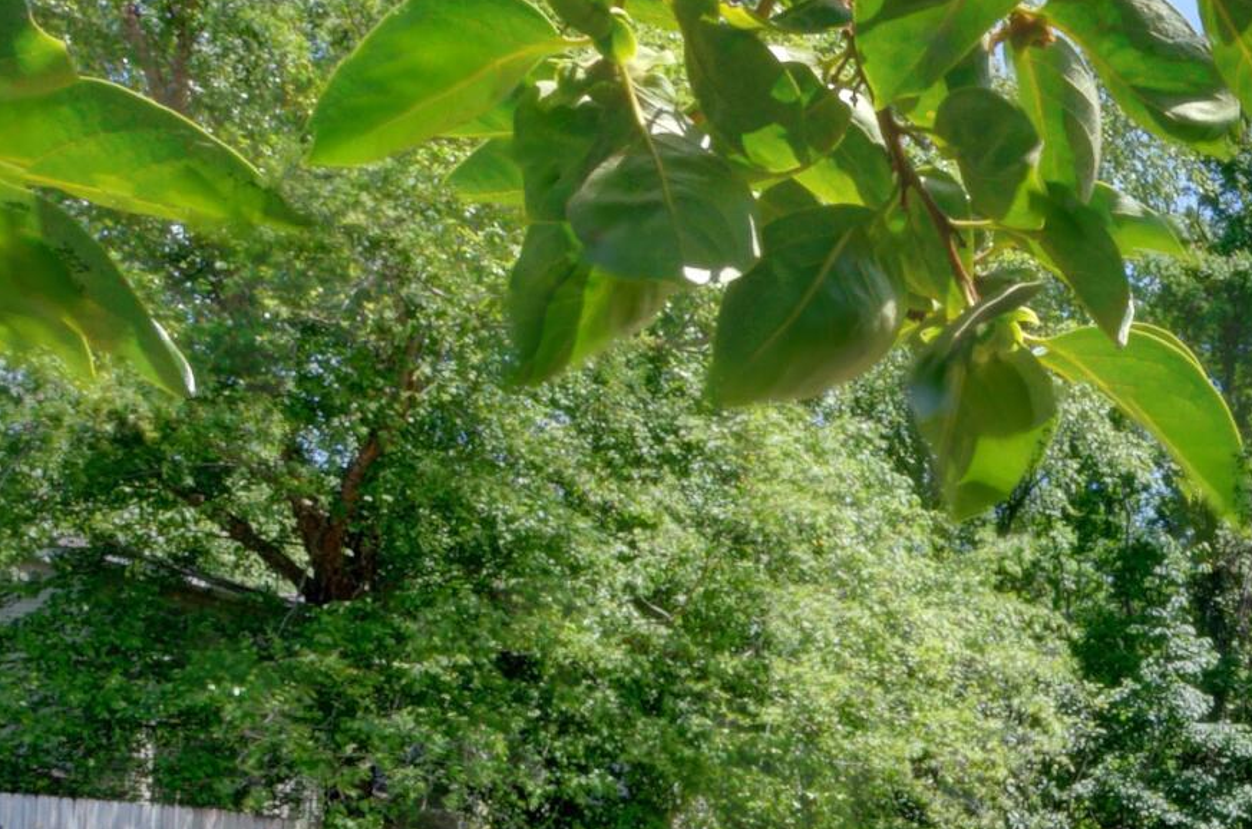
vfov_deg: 22.8
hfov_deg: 27.4
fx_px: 1968
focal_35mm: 57
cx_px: 1758
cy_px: 847
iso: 100
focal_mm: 11
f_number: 22
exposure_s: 1/60
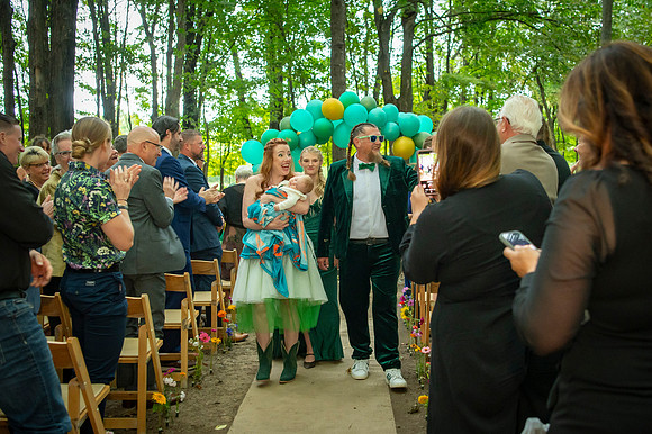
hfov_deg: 47.0
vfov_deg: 32.4
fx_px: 748
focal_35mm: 41
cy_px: 211
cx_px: 370
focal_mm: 30
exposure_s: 1/60
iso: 1600
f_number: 2.8
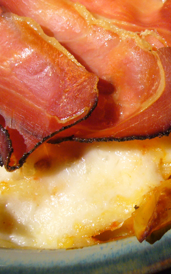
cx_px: 172
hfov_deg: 21.9
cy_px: 137
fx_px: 425
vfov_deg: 35.7
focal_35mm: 57
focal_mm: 6.6
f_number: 3
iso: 200
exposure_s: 1/15
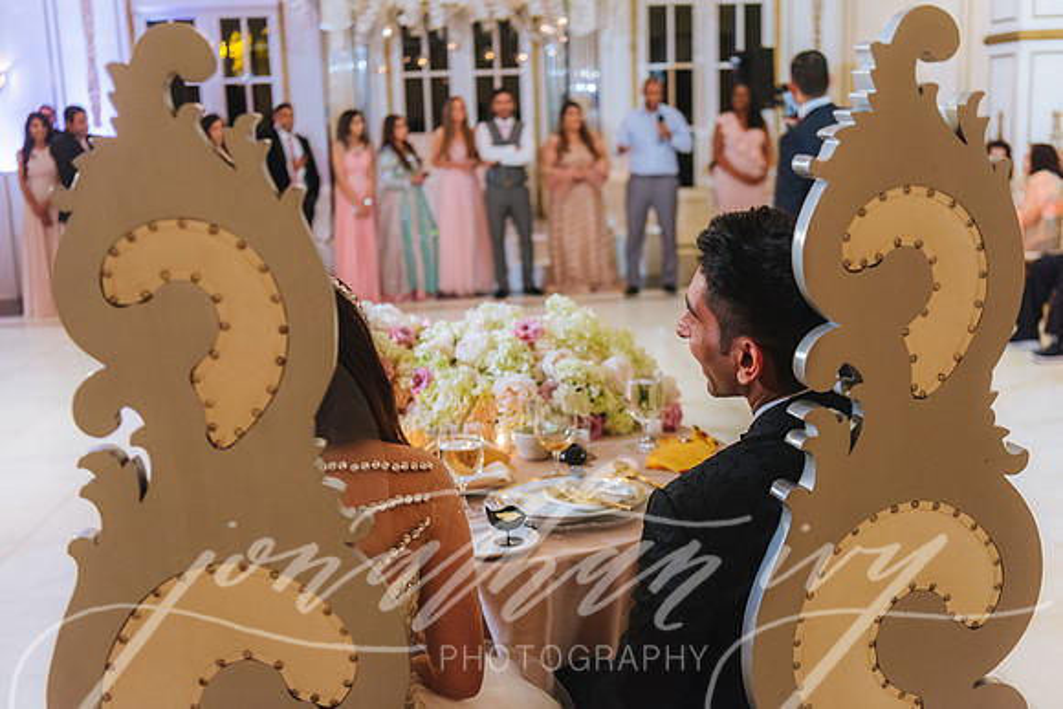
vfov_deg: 32.6
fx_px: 1214
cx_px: 532
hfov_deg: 47.3
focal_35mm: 41
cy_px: 354
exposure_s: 1/160
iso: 2000
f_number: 2.8
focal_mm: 40
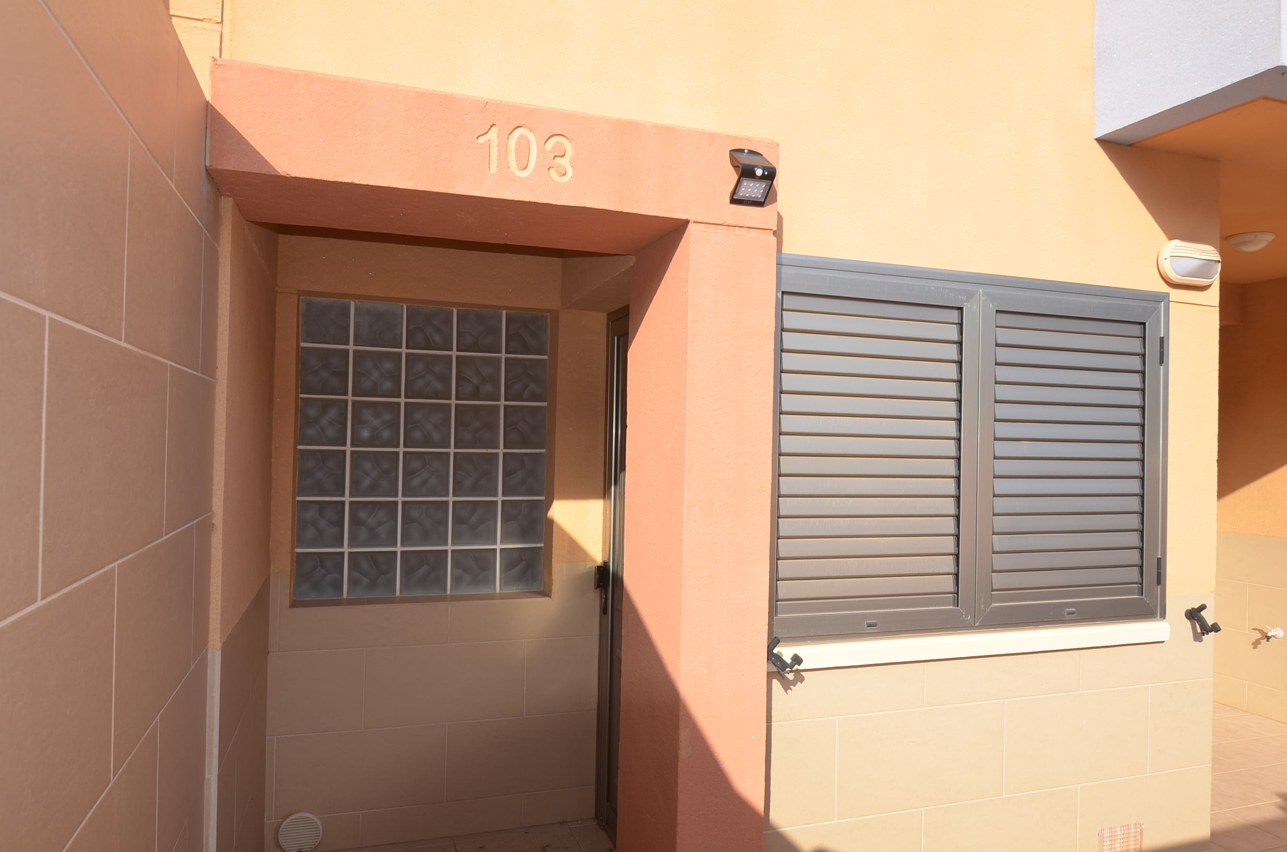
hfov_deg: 77.4
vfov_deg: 55.9
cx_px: 644
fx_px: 803
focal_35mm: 22
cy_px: 426
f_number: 7.1
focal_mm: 15
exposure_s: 1/200
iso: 100
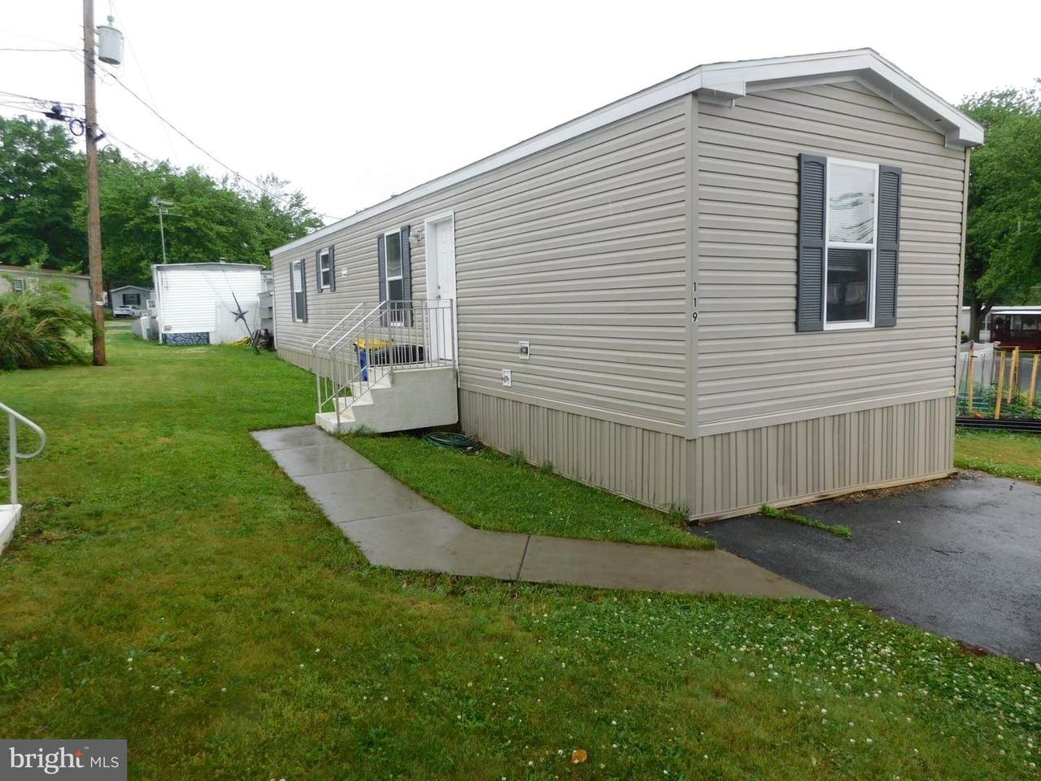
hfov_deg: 73.9
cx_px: 520
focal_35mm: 23
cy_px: 390
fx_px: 692
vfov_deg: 58.9
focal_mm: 4
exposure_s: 1/500
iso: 125
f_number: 3
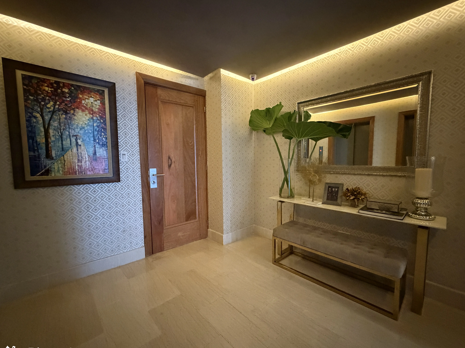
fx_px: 201
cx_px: 244
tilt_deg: -5.2
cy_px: 175
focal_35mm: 15
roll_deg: +0.4
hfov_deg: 98.1
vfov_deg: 81.7
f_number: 2.2
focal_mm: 2.22
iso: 1250
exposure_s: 1/40
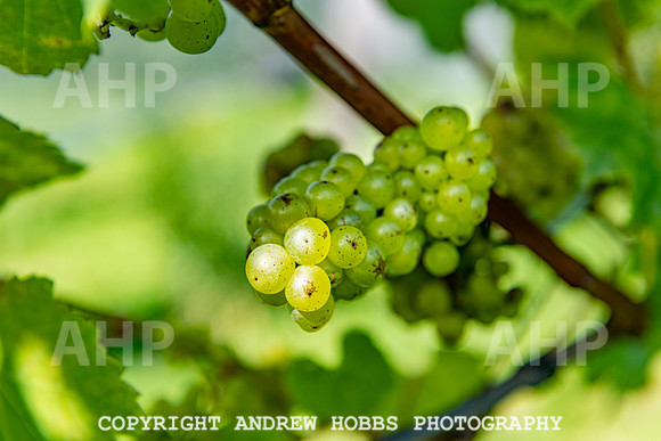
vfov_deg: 23.4
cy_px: 220
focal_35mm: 58
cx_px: 330
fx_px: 1065
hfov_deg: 34.5
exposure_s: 1/500
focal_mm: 58
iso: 90
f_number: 5
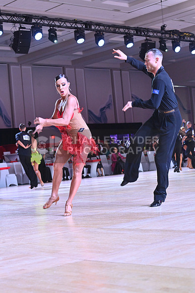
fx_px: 568
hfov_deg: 19.5
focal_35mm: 70
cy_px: 146
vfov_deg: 28.8
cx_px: 98
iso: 4000
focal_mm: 70
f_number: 5.6
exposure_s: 1/400
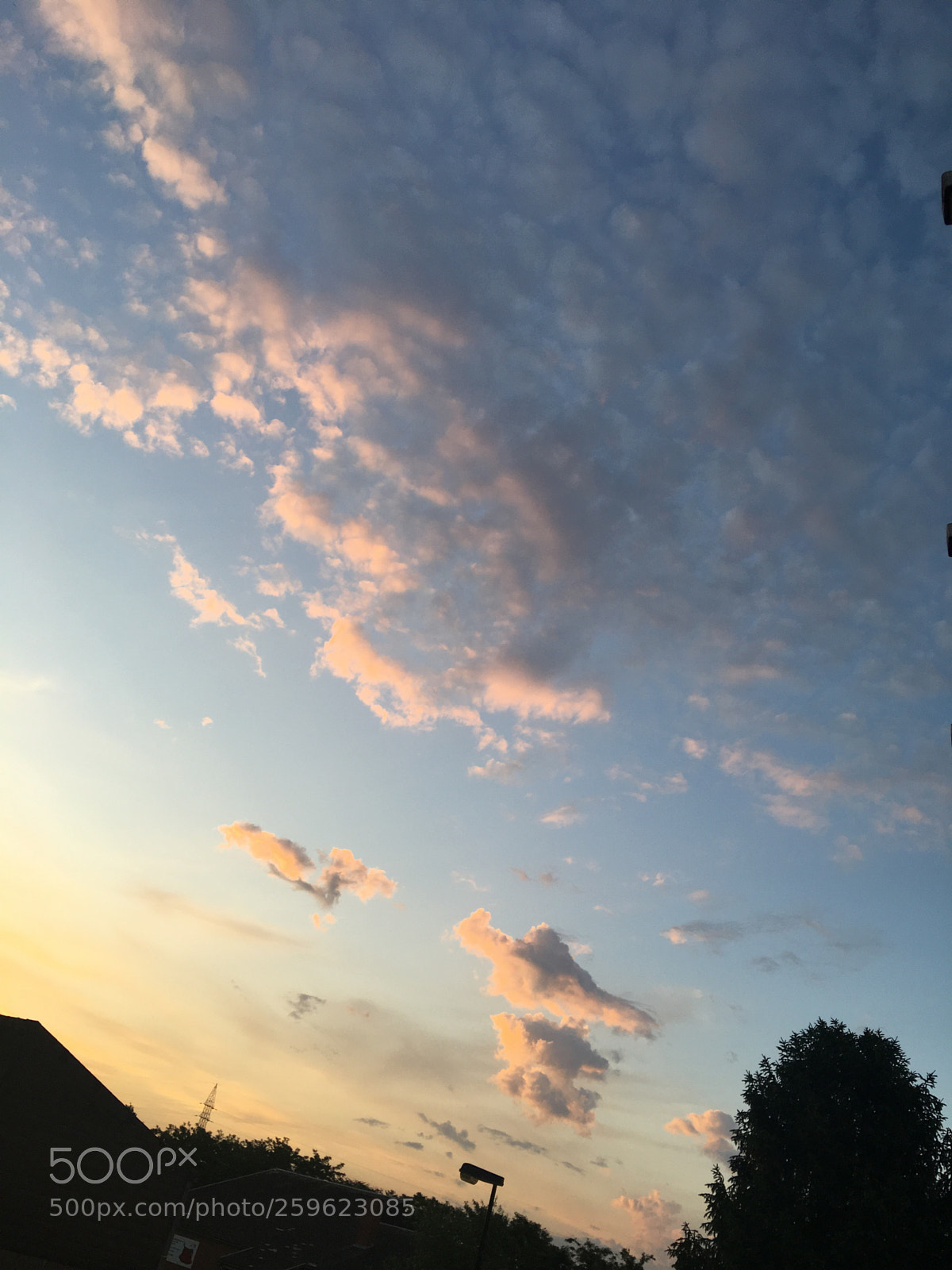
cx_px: 476
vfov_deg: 61.7
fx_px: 1063
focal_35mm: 29
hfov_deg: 48.2
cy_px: 635
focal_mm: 4.15
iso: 25
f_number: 2.2
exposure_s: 1/158
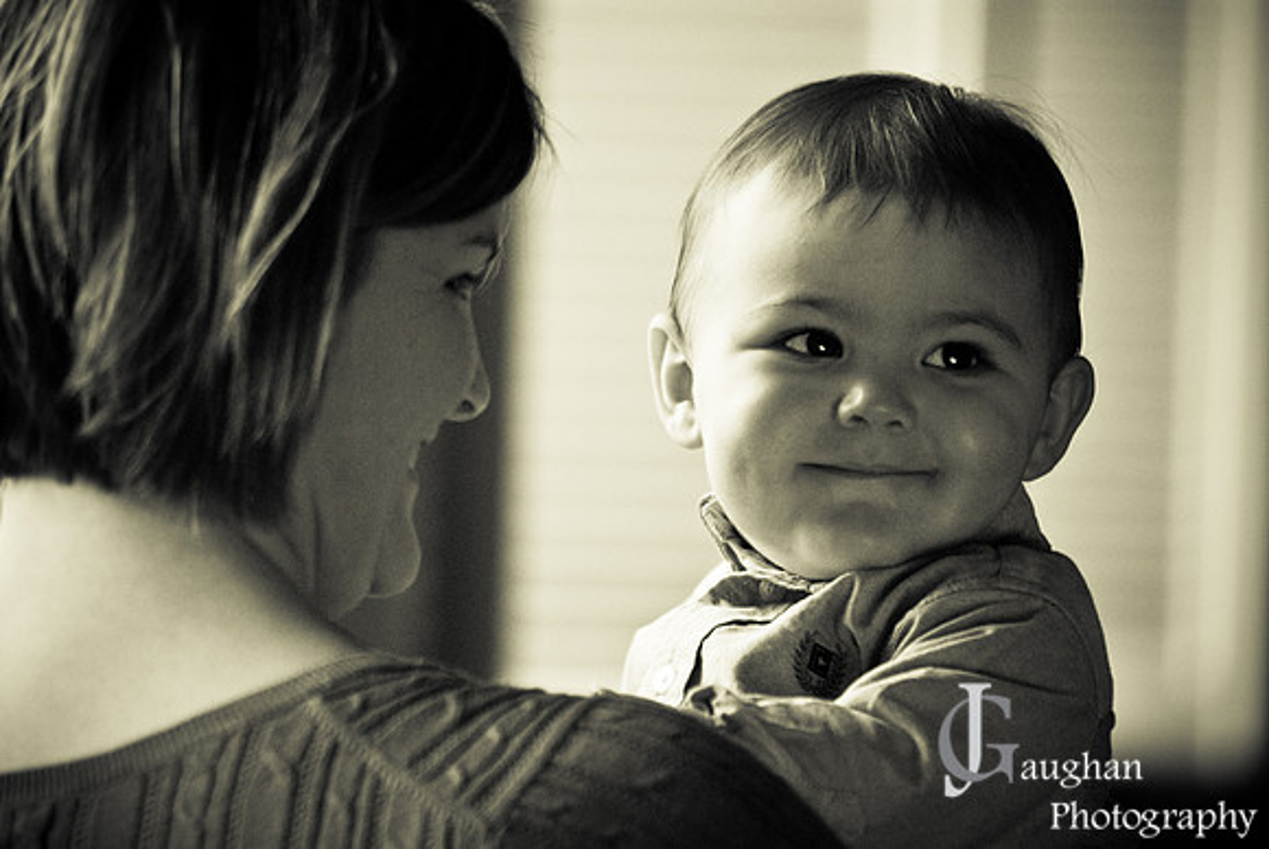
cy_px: 424
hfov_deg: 7.4
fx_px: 9792
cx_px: 634
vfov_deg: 5.0
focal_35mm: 278
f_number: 2.8
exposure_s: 1/320
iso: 500
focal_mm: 185
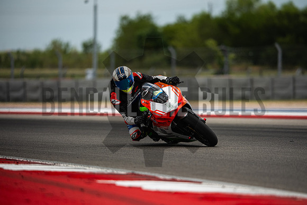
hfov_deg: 6.9
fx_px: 2559
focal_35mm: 300
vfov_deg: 4.6
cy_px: 102
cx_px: 154
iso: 320
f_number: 2
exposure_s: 1/5000
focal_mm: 200
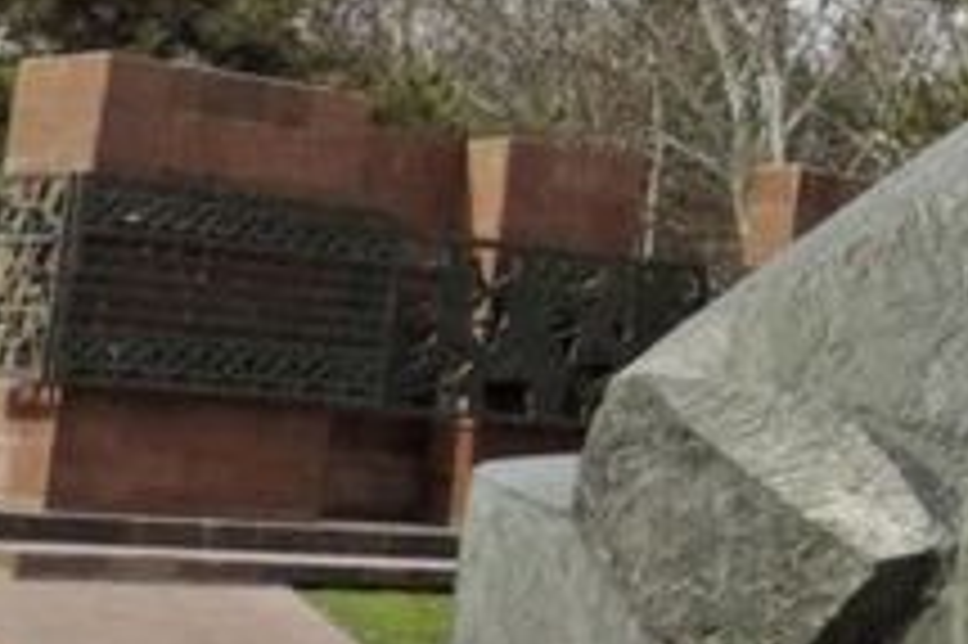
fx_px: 3197
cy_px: -167
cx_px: 1625
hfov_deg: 15.3
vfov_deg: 11.2
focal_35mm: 119
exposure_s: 1/1000
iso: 80
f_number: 3
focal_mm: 4.3
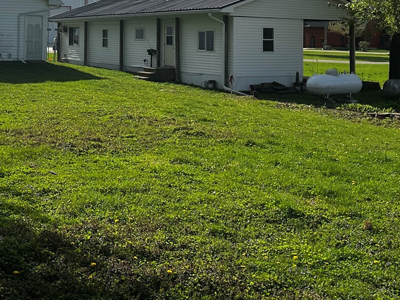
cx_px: 122
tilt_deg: +2.3
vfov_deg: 26.3
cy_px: 13
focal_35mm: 53
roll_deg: -0.5
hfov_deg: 35.7
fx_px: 612
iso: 80
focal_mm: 6.86
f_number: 1.78
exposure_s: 1/8929
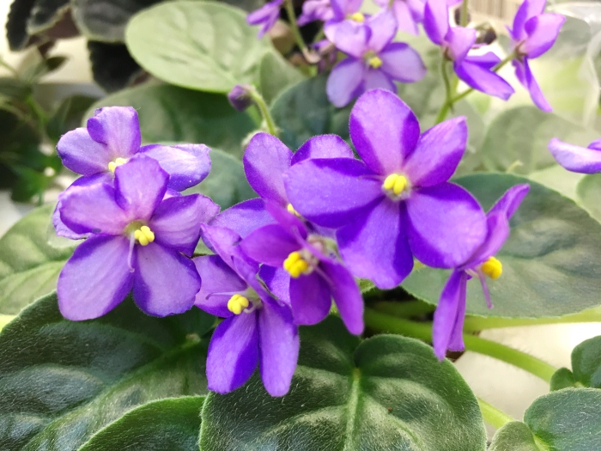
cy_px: 226
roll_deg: -5.3
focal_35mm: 29
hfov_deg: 61.7
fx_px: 503
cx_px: 300
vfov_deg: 48.2
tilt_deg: -37.9
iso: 50
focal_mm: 4.15
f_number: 2.2
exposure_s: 1/33
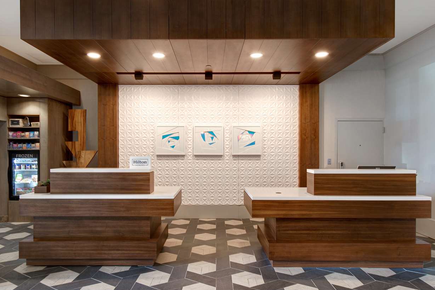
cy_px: 149
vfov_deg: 57.2
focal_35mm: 22
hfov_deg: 78.4
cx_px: 197
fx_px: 266
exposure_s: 1/10
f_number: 7.1
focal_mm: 12
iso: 250
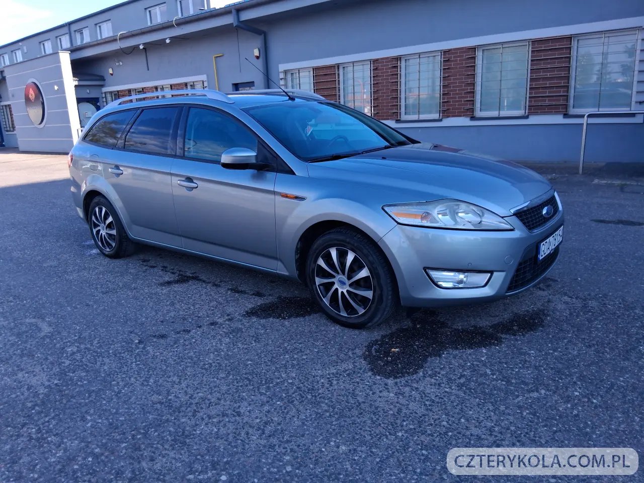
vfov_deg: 53.1
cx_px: 322
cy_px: 242
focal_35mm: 26
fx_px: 484
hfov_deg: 67.3
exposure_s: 1/176
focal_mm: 3.98
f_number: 1.8
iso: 25
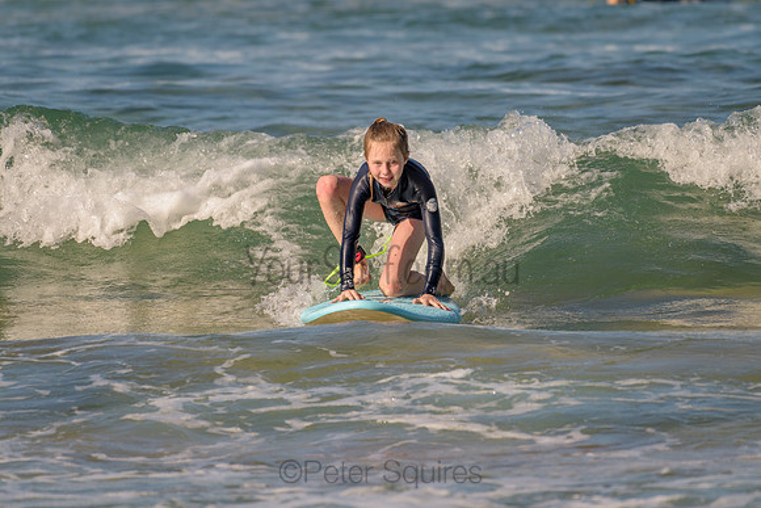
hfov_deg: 3.4
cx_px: 374
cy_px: 196
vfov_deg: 2.2
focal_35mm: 613
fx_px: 12968
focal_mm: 500
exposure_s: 1/2000
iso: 110
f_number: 5.6
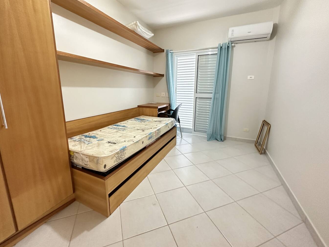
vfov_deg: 81.6
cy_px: 115
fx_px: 143
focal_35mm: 15
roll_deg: +1.1
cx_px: 160
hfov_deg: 98.2
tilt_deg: -11.0
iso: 640
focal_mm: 2.22
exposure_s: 1/60
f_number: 2.2
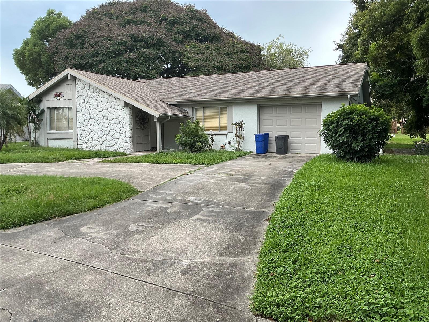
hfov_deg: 63.4
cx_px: 214
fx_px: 347
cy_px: 161
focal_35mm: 28
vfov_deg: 49.7
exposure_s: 1/273
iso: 25
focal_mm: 3
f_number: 1.8
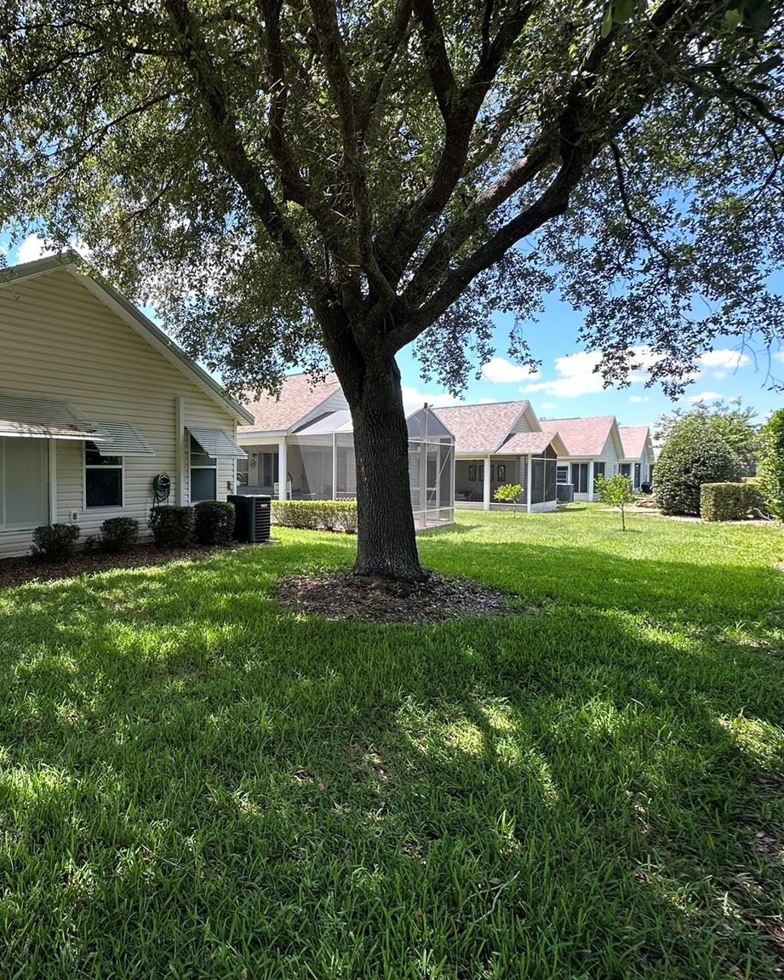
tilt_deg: -2.0
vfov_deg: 83.3
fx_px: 551
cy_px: 490
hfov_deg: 65.0
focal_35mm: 19
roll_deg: +0.8
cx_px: 166
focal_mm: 2.22
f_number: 2.2
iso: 40
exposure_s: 1/201
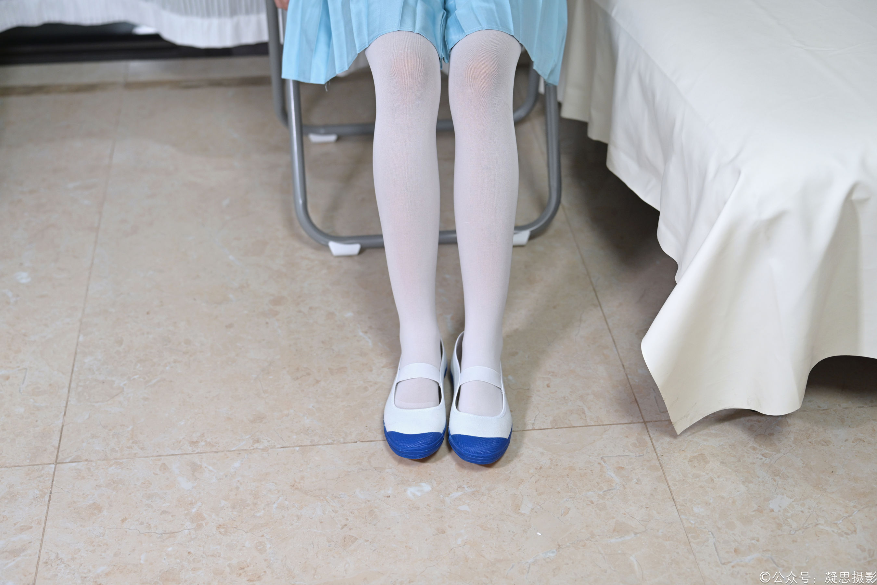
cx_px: 438
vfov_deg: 25.5
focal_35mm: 53
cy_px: 292
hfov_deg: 37.5
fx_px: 1291
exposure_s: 1/100
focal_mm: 53
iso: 800
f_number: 2.8
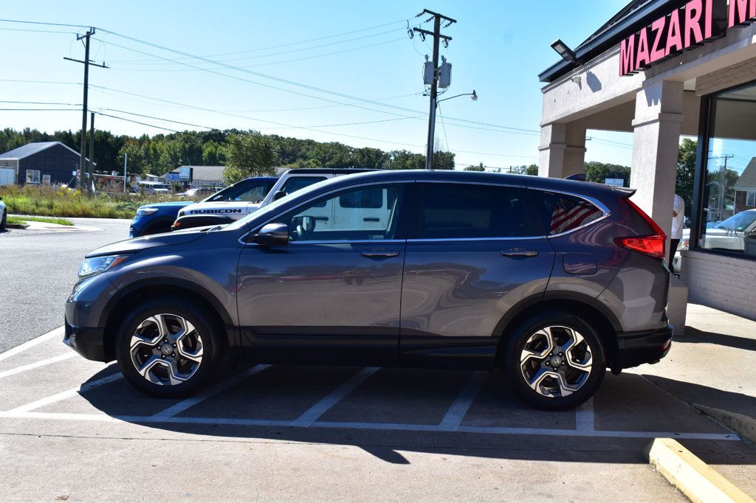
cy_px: 252
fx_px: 787
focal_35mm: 38
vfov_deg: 35.5
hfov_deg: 51.3
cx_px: 378
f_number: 11
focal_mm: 25
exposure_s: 1/400
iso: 400
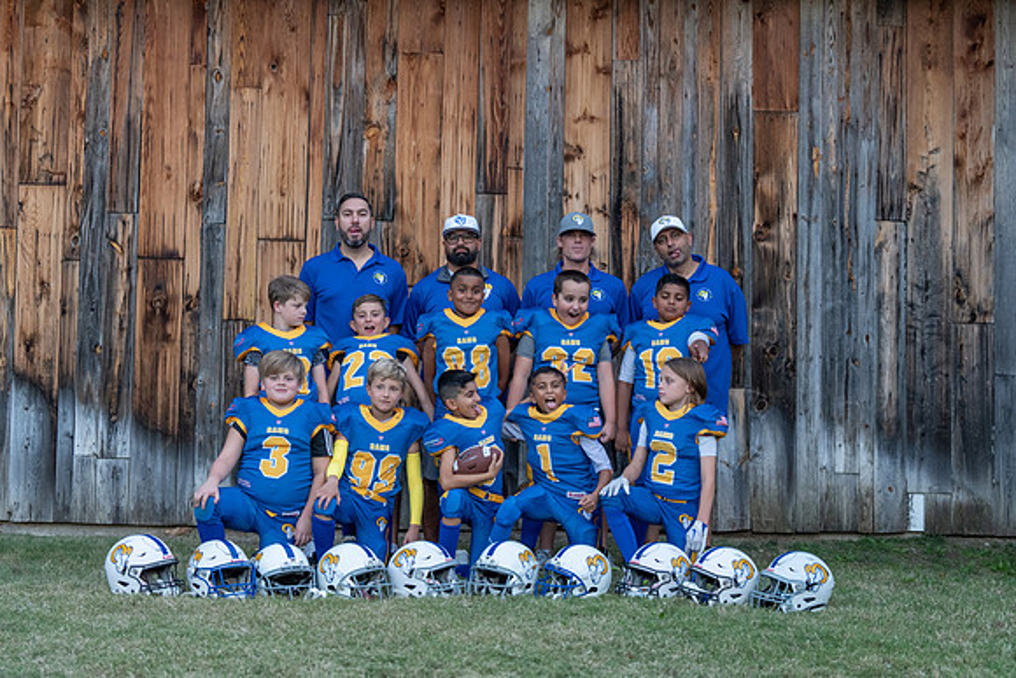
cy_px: 339
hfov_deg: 28.8
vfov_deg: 19.5
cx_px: 508
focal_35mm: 70
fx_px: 1976
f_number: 3.5
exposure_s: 1/320
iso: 1600
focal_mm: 70
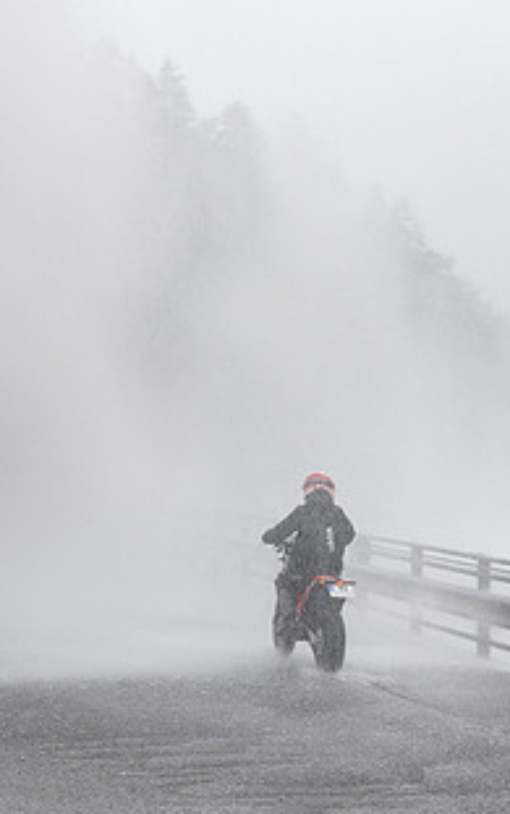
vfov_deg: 23.8
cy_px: 486
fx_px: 1930
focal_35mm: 87
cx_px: 89
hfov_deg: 14.9
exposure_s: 1/200
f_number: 7.1
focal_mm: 37
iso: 80
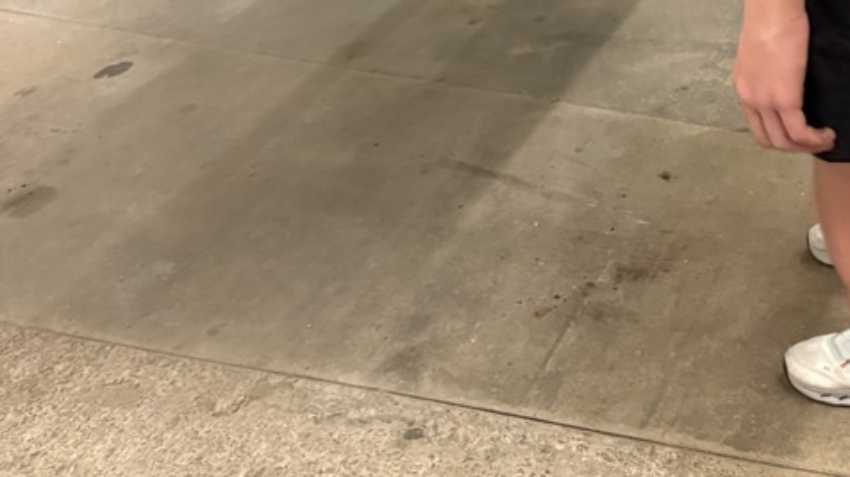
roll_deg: +6.8
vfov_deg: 17.9
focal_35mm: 61
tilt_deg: -15.4
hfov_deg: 33.4
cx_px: 677
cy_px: -207
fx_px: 1374
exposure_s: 1/53
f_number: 1.6
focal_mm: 5.96
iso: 320
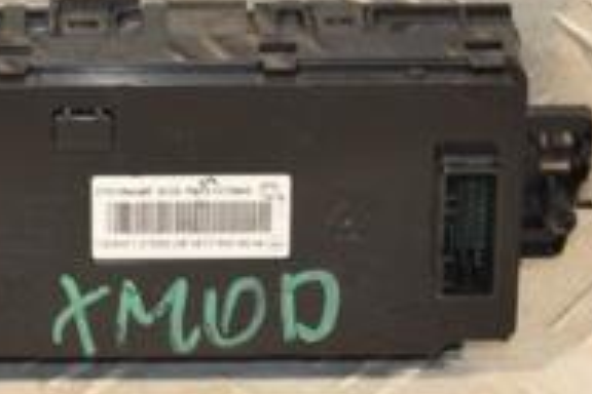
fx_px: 4012
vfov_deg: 5.6
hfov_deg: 8.4
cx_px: 136
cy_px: 52
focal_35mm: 244
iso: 800
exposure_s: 1/200
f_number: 5.6
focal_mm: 52
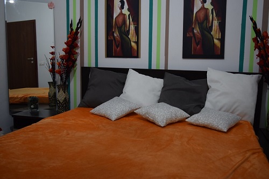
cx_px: 134
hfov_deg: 55.1
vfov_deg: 38.3
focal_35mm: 34
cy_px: 90
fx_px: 258
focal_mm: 23
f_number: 3.8
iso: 1000
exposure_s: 1/60
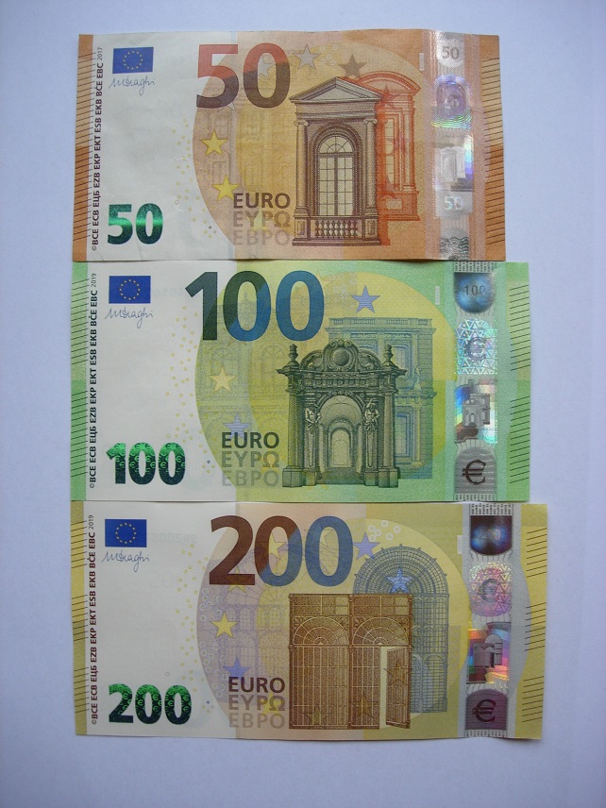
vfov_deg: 49.0
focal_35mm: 38
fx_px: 887
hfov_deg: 37.7
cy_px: 404
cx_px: 303
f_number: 2.8
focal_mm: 7.8
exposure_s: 1/98.7
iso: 64
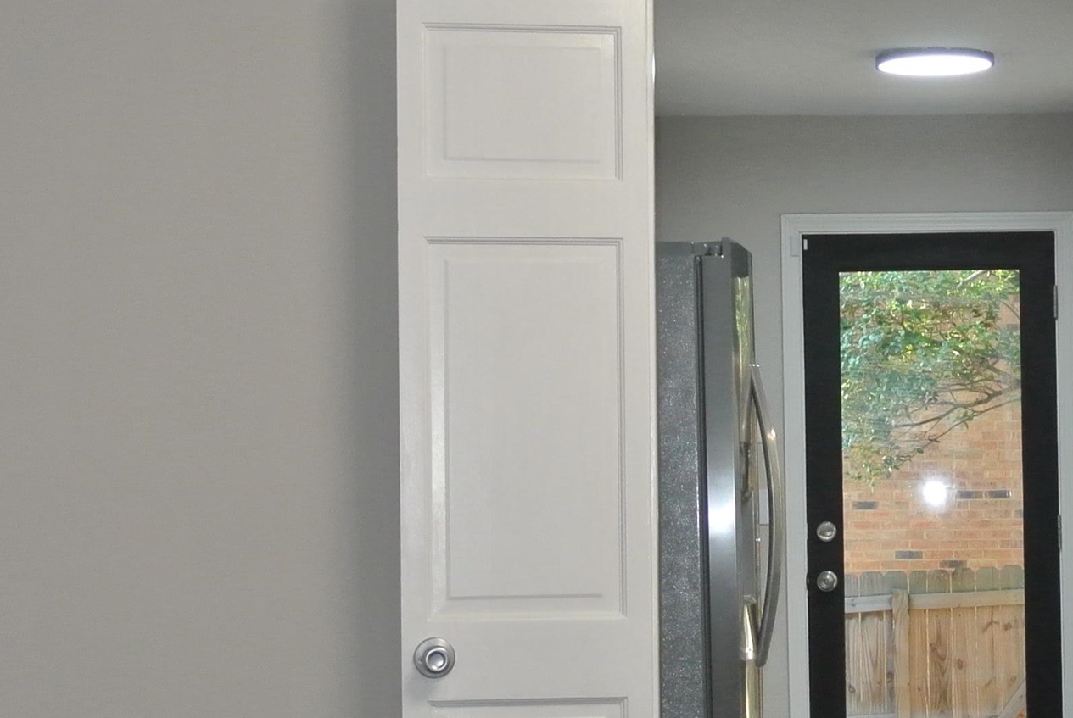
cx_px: 926
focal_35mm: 102
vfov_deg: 13.4
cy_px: 498
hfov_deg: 19.7
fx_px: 3044
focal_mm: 15.7
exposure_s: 1/60
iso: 800
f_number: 4.2
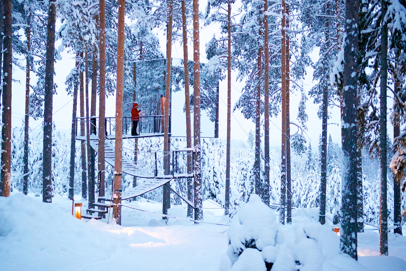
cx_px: 183
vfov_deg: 25.1
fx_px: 609
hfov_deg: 36.8
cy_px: 125
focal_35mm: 54
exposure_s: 1/80
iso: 3200
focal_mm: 45
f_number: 2.8
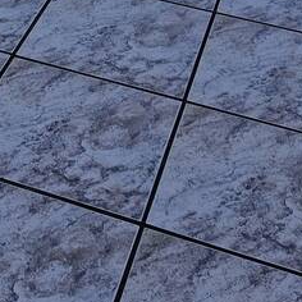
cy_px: -146
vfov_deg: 17.0
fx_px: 918
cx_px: -24
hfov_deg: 18.1
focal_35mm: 93
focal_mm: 5.54
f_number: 1.8
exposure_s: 1/1312
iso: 50
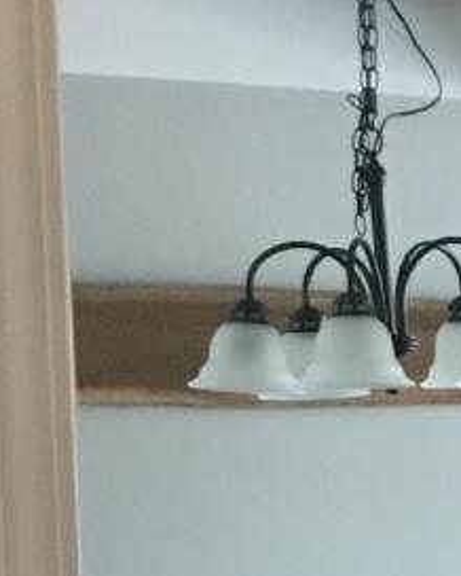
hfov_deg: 6.6
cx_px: 1516
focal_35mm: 208
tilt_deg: -3.9
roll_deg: +0.2
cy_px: 828
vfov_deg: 9.1
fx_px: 3543
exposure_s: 1/30
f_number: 2.2
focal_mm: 4.15
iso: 160
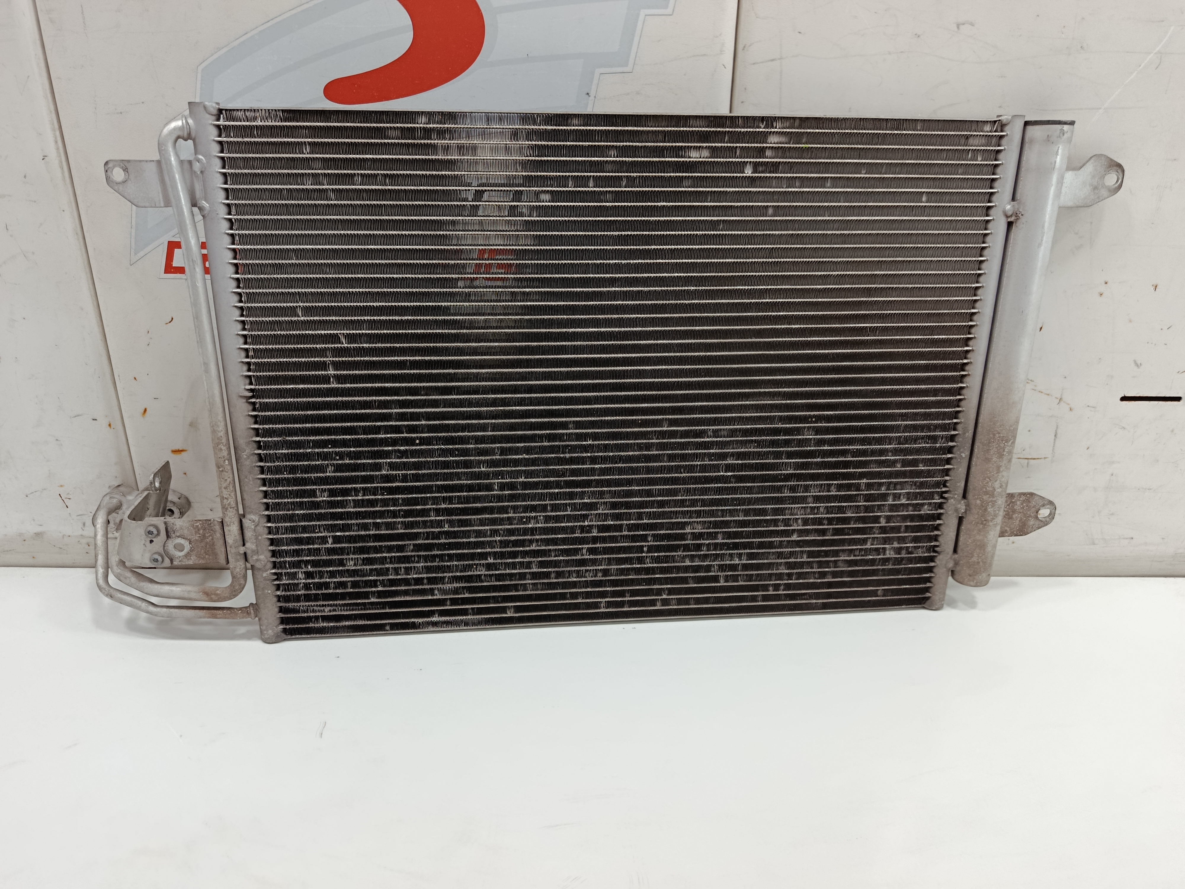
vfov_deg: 56.8
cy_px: 444
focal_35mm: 24
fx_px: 822
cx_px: 592
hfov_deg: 71.6
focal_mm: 5.24
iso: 634
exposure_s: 1/50
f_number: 1.7
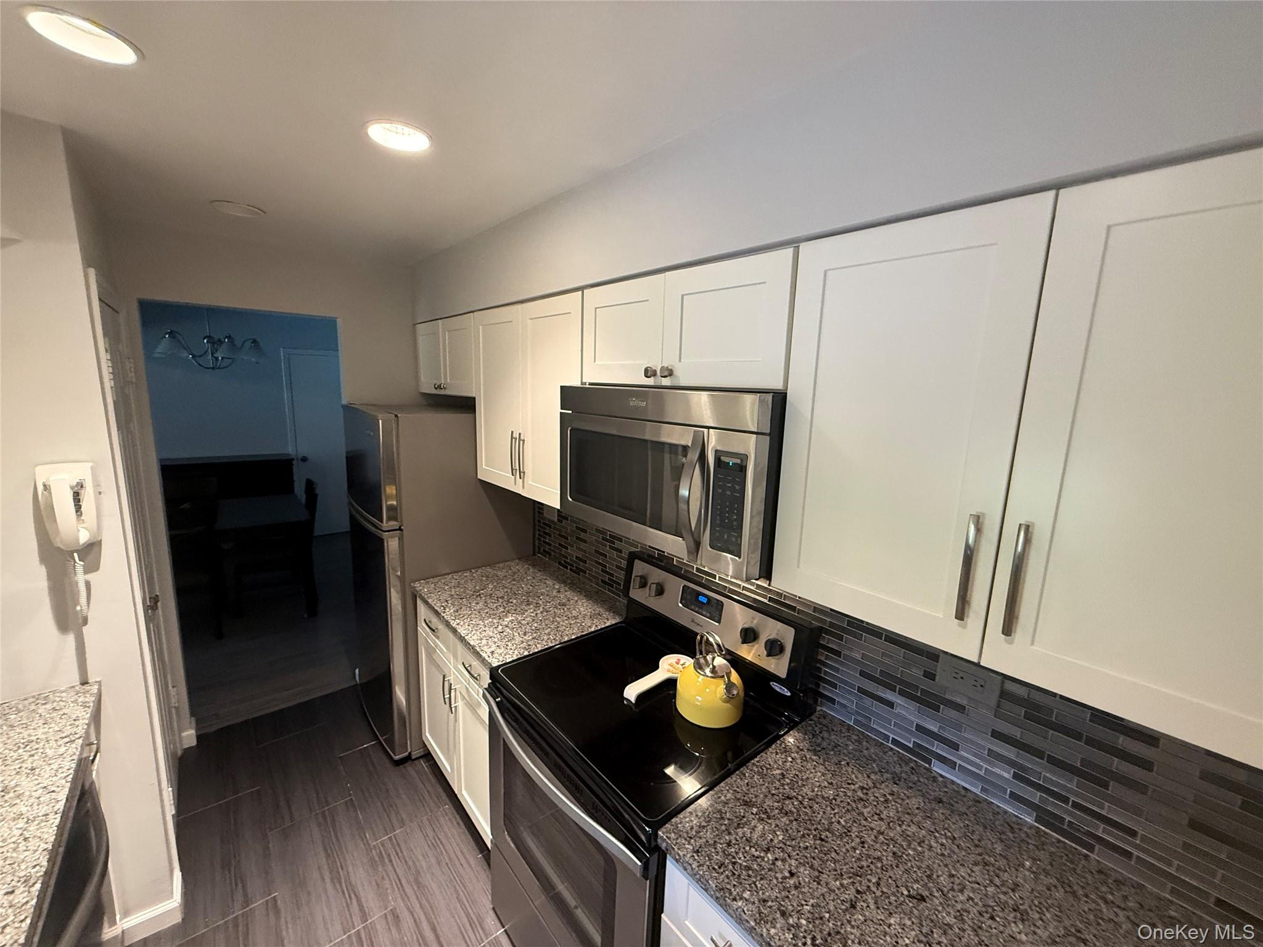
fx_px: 511
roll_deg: -1.8
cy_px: 474
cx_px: 632
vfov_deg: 85.7
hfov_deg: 102.1
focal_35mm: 14
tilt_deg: -8.0
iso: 500
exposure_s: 1/60
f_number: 2.2
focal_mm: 2.22
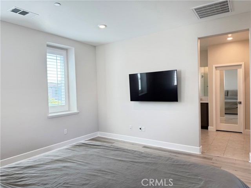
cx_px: 126
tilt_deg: -0.8
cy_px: 94
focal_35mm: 24
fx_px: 174
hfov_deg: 71.6
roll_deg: +1.7
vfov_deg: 56.8
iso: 125
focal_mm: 6.76
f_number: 1.78
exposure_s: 1/120
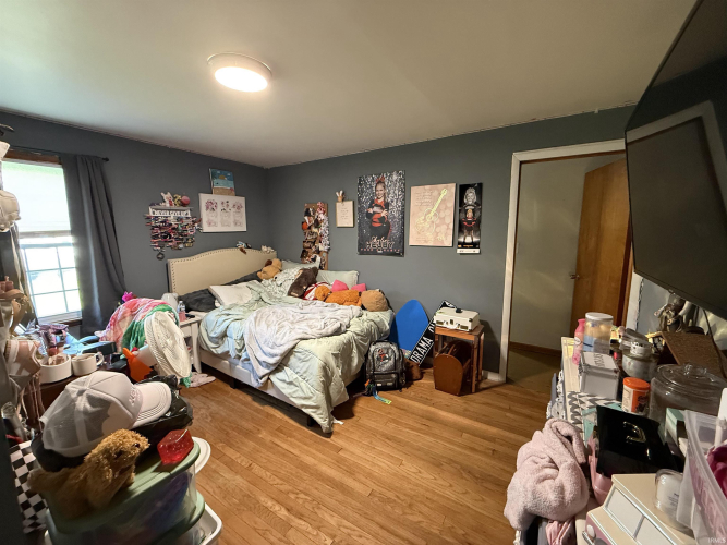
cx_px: 364
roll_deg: +0.2
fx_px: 294
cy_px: 272
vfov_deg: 85.7
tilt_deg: -7.5
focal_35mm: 14
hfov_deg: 102.1
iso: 640
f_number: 2.2
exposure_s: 1/60
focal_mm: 2.22
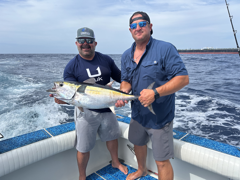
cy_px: 90
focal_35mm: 24
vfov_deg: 56.8
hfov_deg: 71.6
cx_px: 120
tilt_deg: -12.7
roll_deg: -2.9
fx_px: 166
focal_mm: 6.86
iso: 80
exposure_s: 1/4184
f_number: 1.78
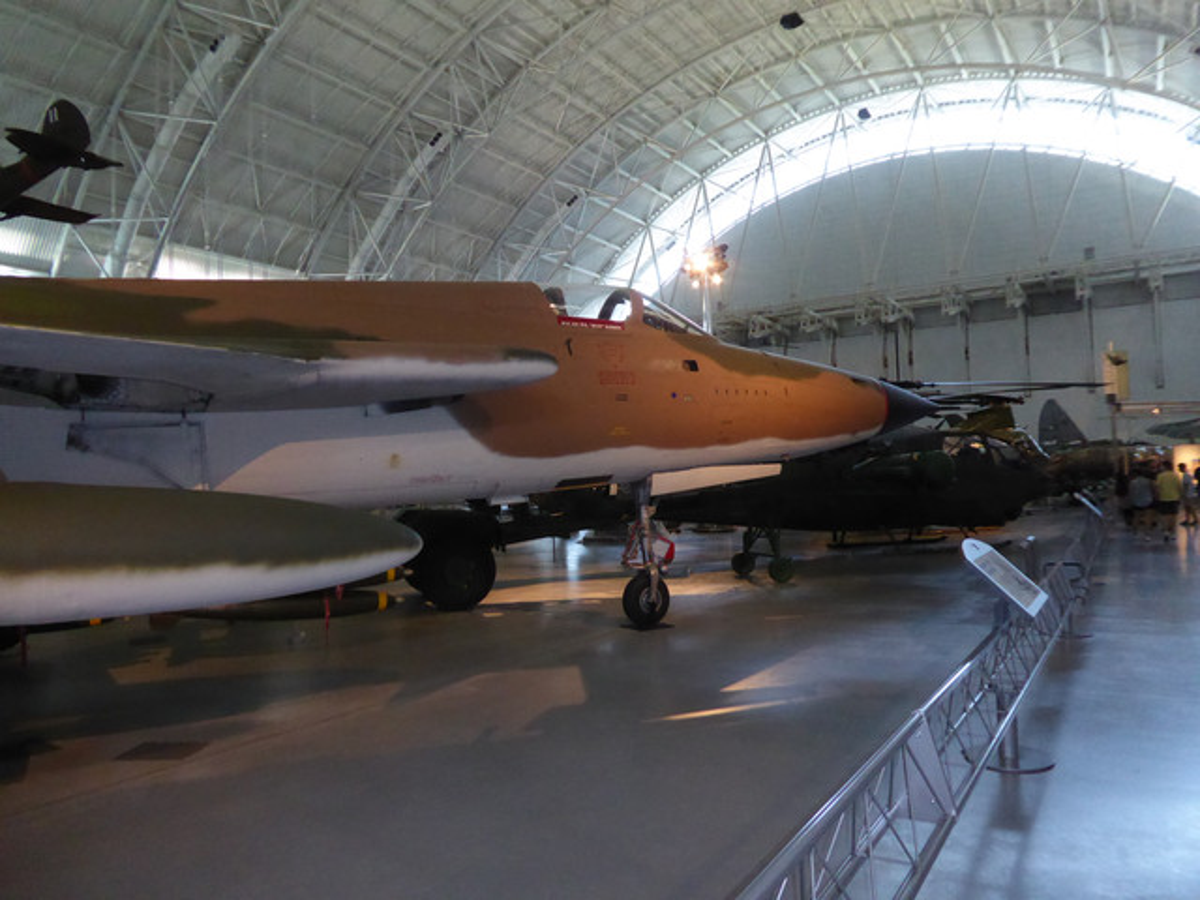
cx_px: 600
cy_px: 450
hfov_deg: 71.6
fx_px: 832
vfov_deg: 56.8
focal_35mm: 24
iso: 800
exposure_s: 1/60
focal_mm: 4.3
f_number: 3.3
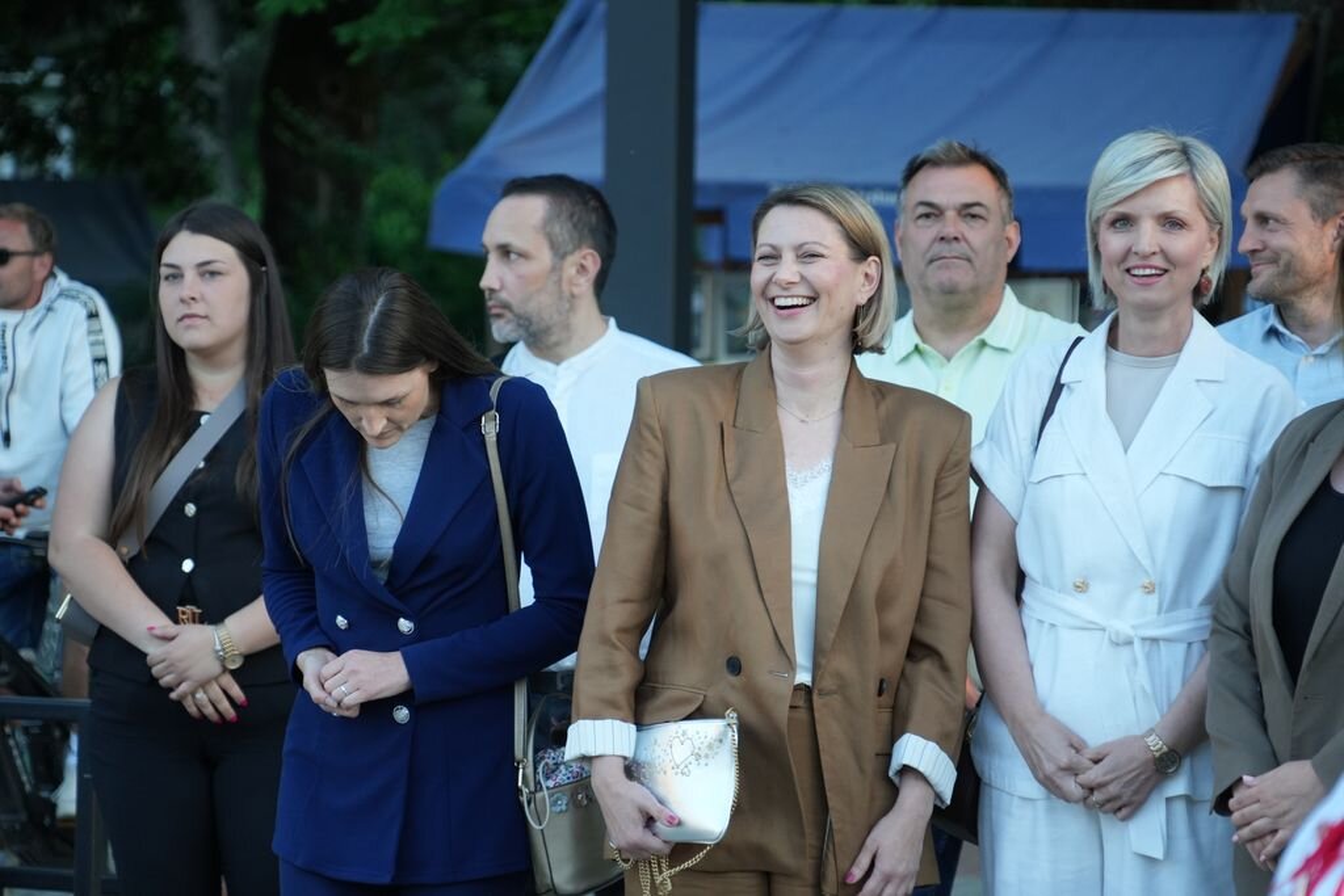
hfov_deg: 11.5
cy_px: 448
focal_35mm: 178
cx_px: 672
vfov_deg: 7.7
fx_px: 6646
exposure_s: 1/200
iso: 1250
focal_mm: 178
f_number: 6.3
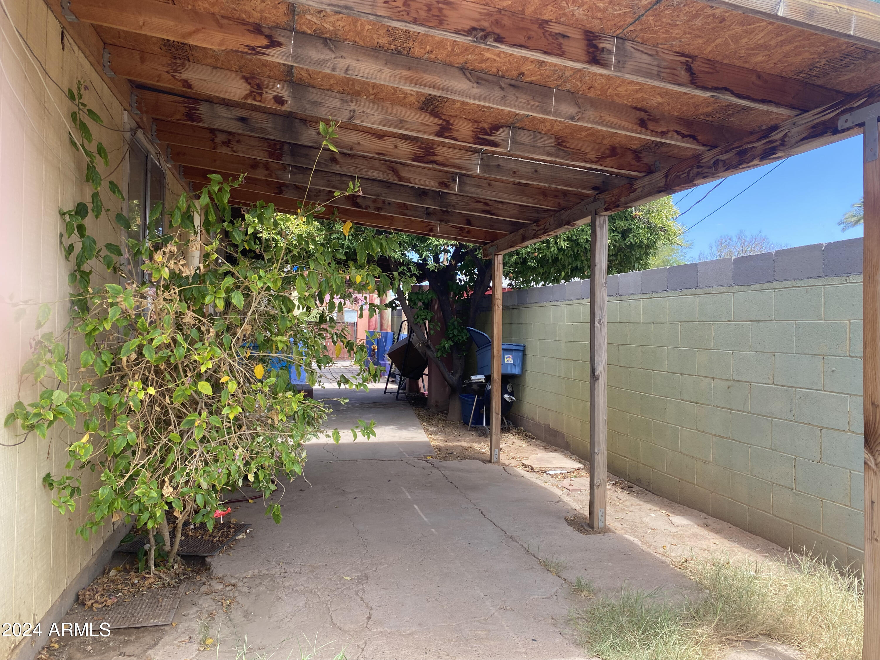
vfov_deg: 53.1
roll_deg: +0.7
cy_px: 330
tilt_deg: +0.1
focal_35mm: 26
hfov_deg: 67.3
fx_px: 661
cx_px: 440
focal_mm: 4.25
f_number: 1.8
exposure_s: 1/647
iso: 32
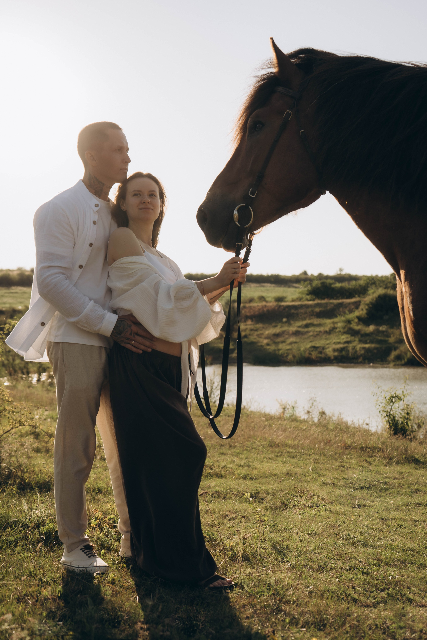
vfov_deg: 44.5
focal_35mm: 44
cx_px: 214
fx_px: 783
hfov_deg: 30.5
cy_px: 320
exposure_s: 1/800
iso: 125
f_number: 4.5
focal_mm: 44
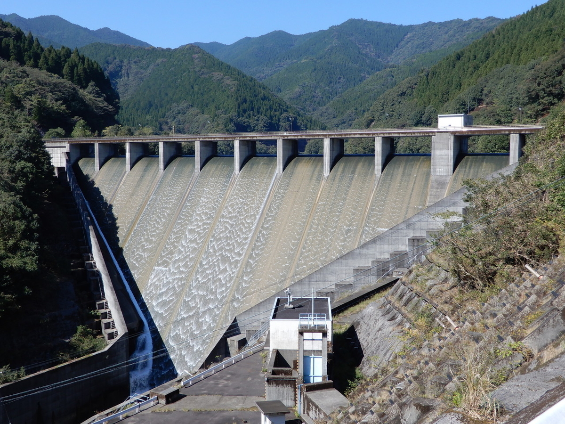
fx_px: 620
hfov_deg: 49.0
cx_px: 282
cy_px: 212
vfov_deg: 37.7
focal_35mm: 38
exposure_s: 1/500
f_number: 4.5
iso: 80
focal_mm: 6.8
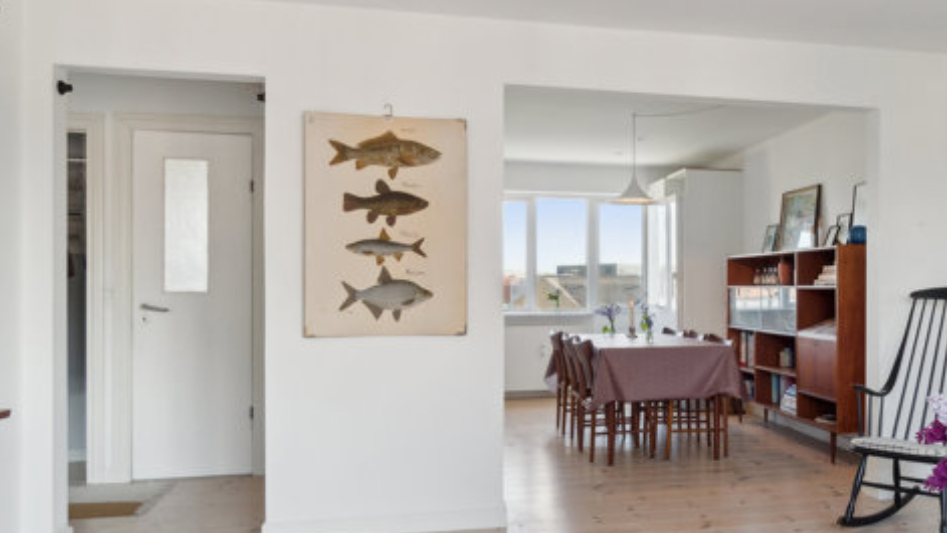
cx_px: 670
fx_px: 804
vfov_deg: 36.6
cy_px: 307
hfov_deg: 58.8
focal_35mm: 32
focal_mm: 12
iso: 200
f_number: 8
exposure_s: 1/13
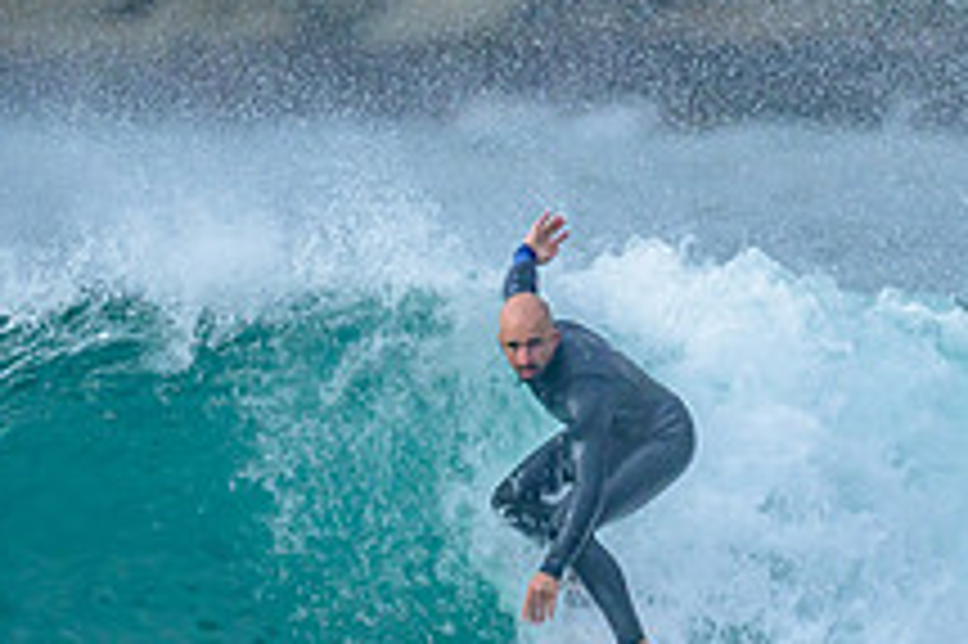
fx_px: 79394
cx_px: 436
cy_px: 678
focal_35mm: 2955
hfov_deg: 0.7
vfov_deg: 0.5
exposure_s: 1/2000
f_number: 6.3
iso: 450
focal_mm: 800
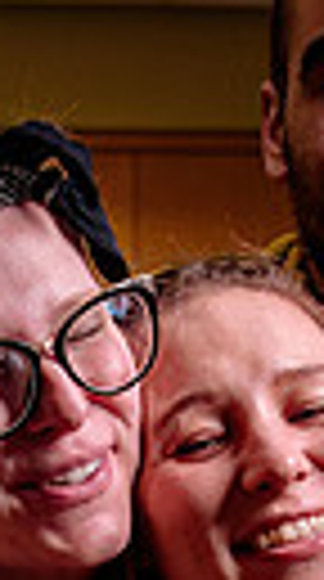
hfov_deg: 6.5
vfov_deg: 11.5
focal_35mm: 184
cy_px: 665
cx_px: -29
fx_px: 2827
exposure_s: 1/125
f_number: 4
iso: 800
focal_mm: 34
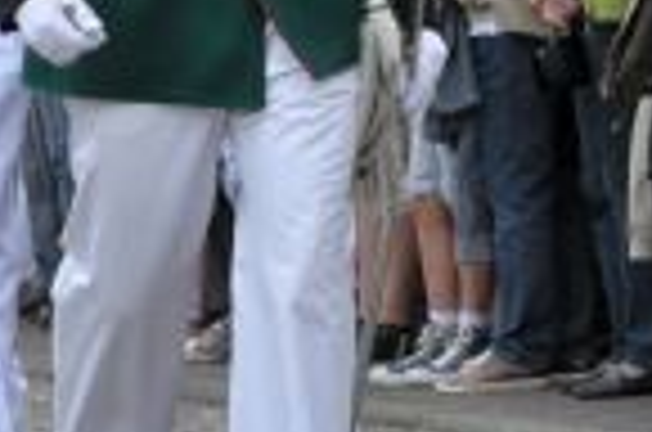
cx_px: -45
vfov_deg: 2.6
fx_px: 9578
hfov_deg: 3.9
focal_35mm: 530
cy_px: -160
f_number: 7.1
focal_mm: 80
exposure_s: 1/800
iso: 1000
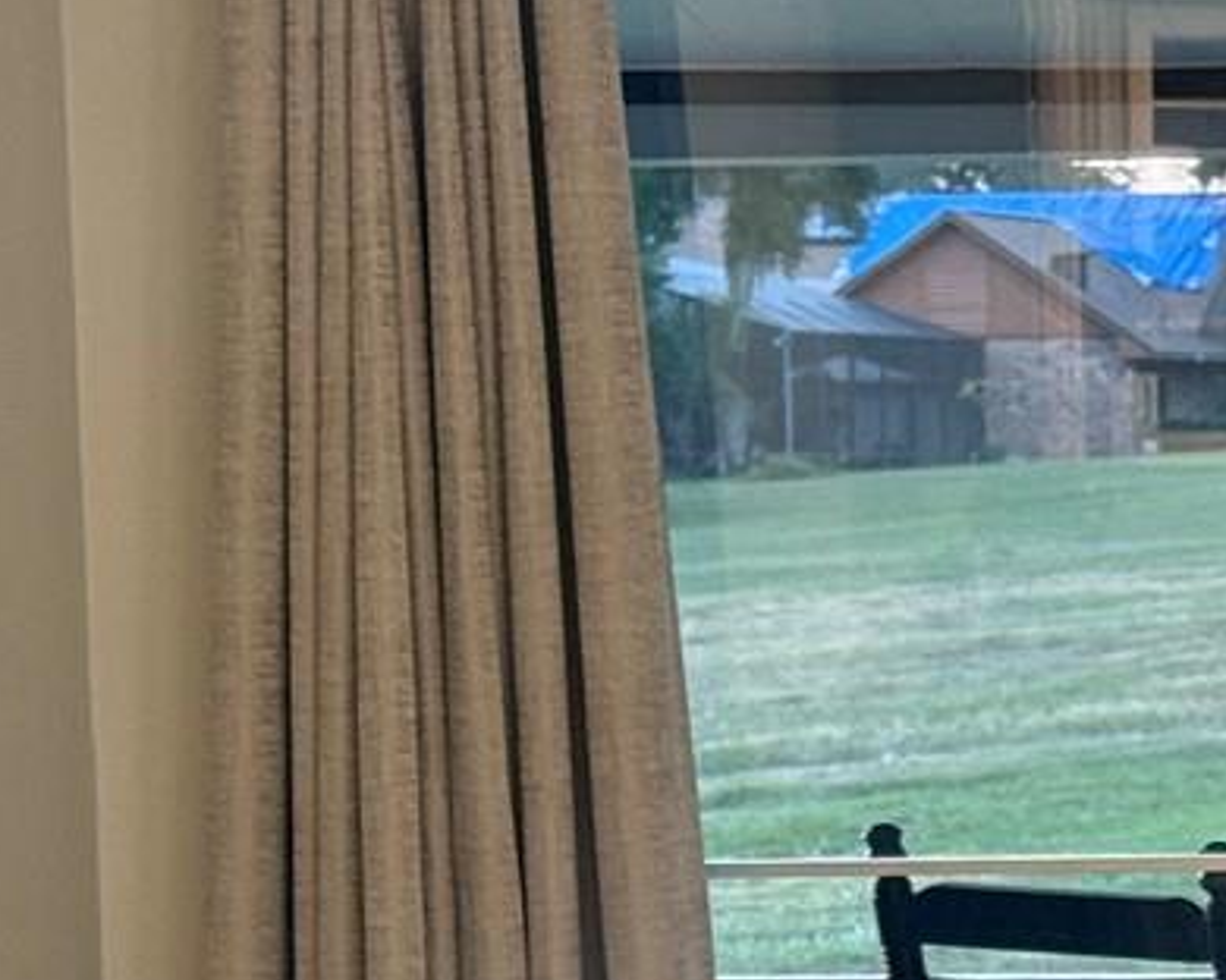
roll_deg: -0.4
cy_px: 1307
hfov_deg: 9.8
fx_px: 6967
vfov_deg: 7.9
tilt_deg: -6.8
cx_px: 1635
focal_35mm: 192
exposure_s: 1/60
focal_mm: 6.76
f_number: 1.78
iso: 200
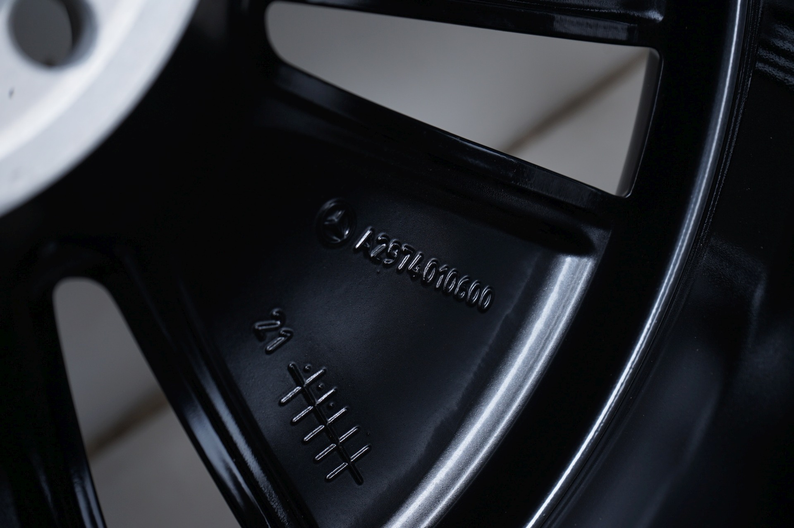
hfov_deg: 31.4
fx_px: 1410
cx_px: 397
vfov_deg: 21.2
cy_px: 264
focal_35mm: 64
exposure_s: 1/125
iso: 250
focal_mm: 64
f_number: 7.1
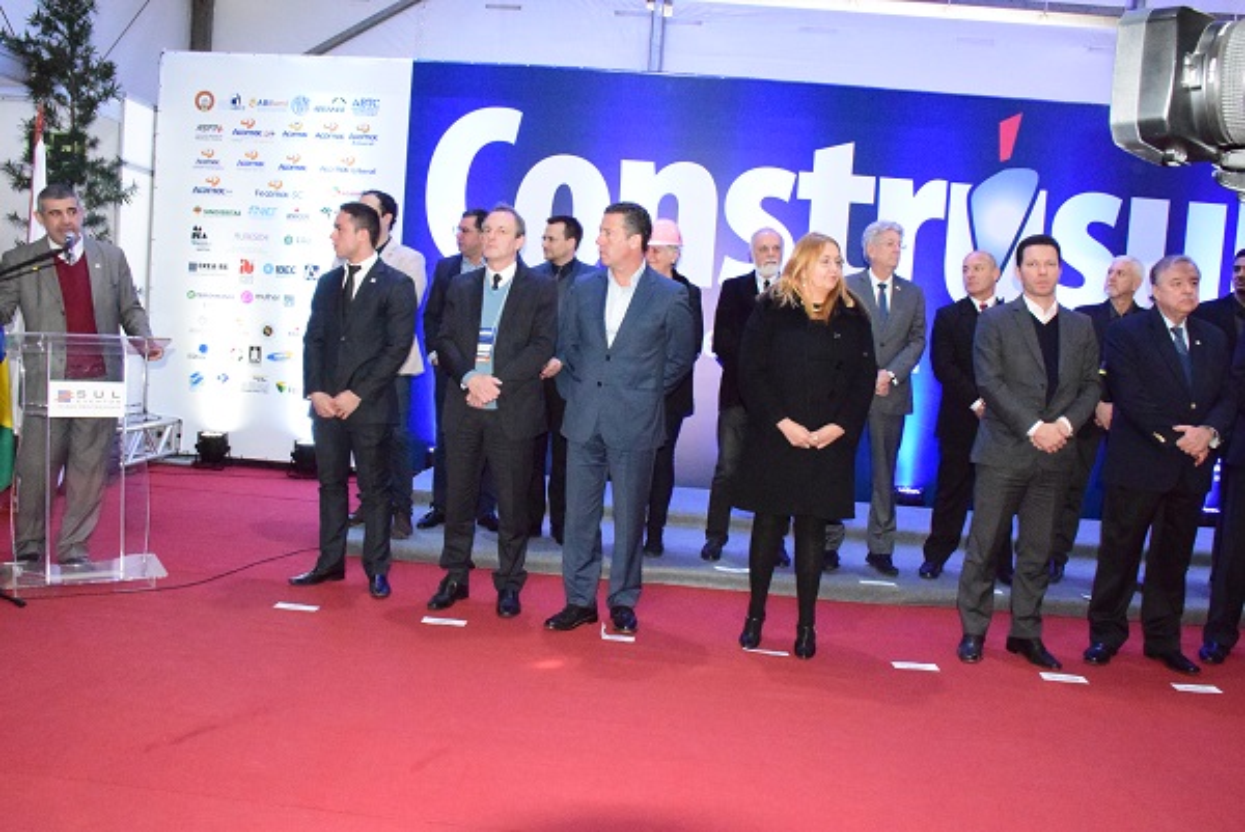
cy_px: 416
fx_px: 934
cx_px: 622
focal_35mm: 27
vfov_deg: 48.0
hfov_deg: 67.3
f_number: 14
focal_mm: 18
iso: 12800
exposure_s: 1/60
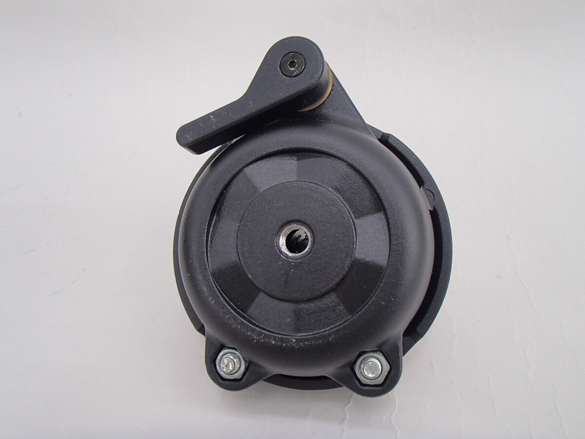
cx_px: 292
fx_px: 473
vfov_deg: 49.7
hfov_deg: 63.4
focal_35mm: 28
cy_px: 220
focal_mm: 5
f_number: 3.9
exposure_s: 1/60
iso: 200
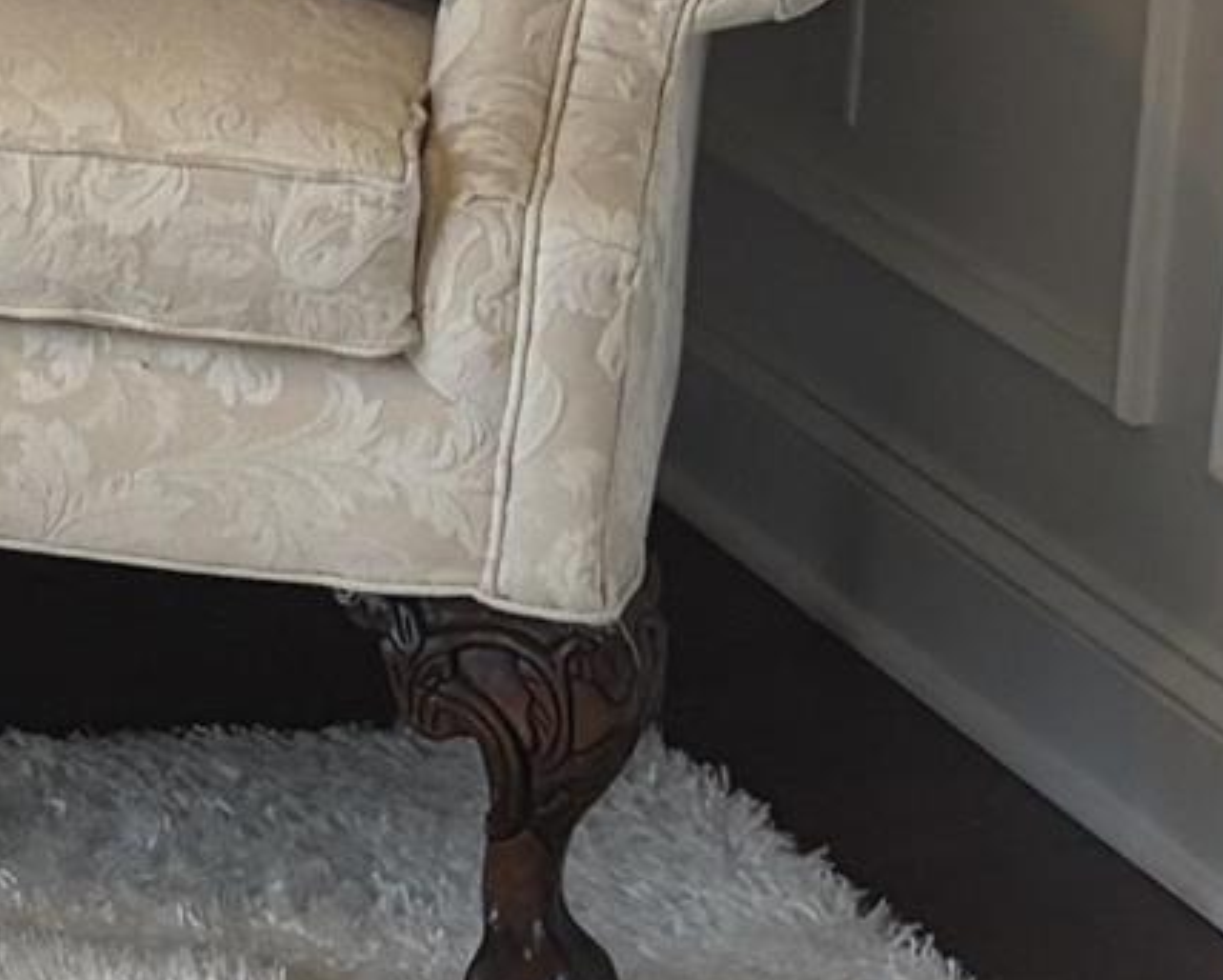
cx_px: -1900
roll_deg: +2.0
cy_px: 57
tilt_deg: -13.2
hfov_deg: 9.3
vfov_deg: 8.5
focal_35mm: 182
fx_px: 6592
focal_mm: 5.96
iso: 100
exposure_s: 1/60
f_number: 1.6
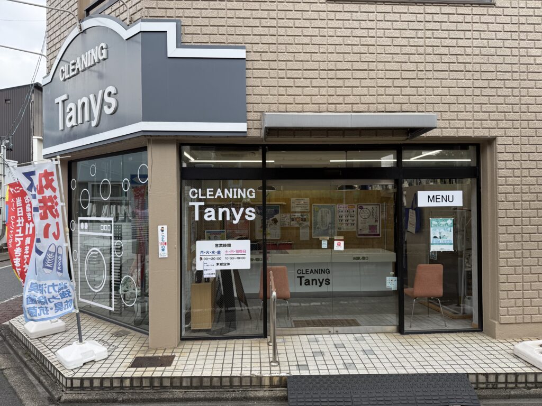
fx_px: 376
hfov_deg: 71.6
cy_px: 203
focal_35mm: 24
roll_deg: +0.3
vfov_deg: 56.8
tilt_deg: +0.5
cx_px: 271
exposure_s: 1/1122
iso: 80
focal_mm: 6.76
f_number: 1.78
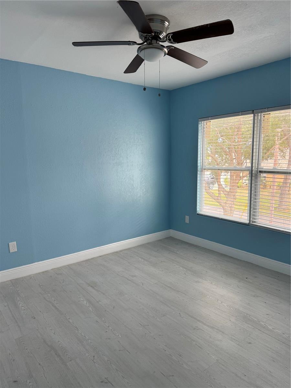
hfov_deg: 56.8
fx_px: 269
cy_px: 194
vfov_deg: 71.6
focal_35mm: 24
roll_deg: -0.9
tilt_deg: -9.0
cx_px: 146
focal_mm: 6.76
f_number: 1.78
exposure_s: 1/72
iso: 100
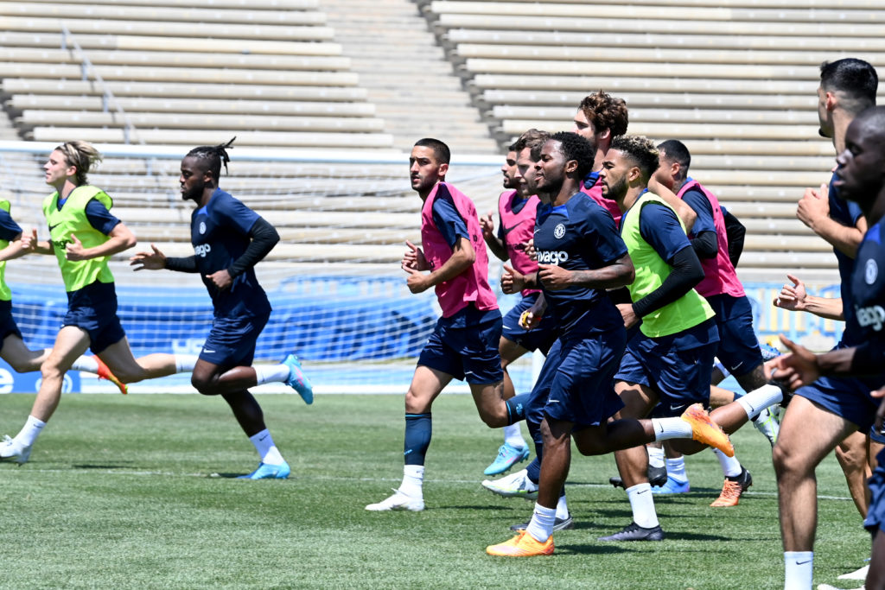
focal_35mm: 185
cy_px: 295
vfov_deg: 7.4
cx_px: 442
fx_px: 4548
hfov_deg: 11.1
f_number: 7.1
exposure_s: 1/1000
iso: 400
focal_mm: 185
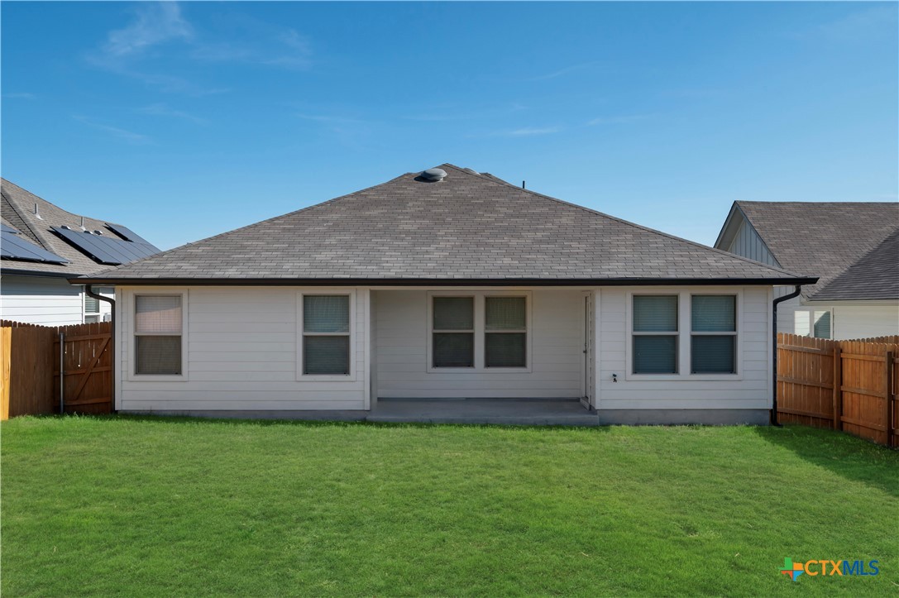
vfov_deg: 44.9
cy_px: 299
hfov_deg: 63.7
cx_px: 450
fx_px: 724
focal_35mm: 29
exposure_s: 1/400
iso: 500
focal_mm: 29
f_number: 11
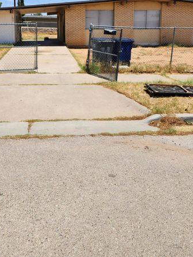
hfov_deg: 41.6
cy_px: 72
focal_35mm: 34
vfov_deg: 52.1
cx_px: 80
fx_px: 253
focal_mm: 5.4
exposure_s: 1/2352
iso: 20
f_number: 1.8
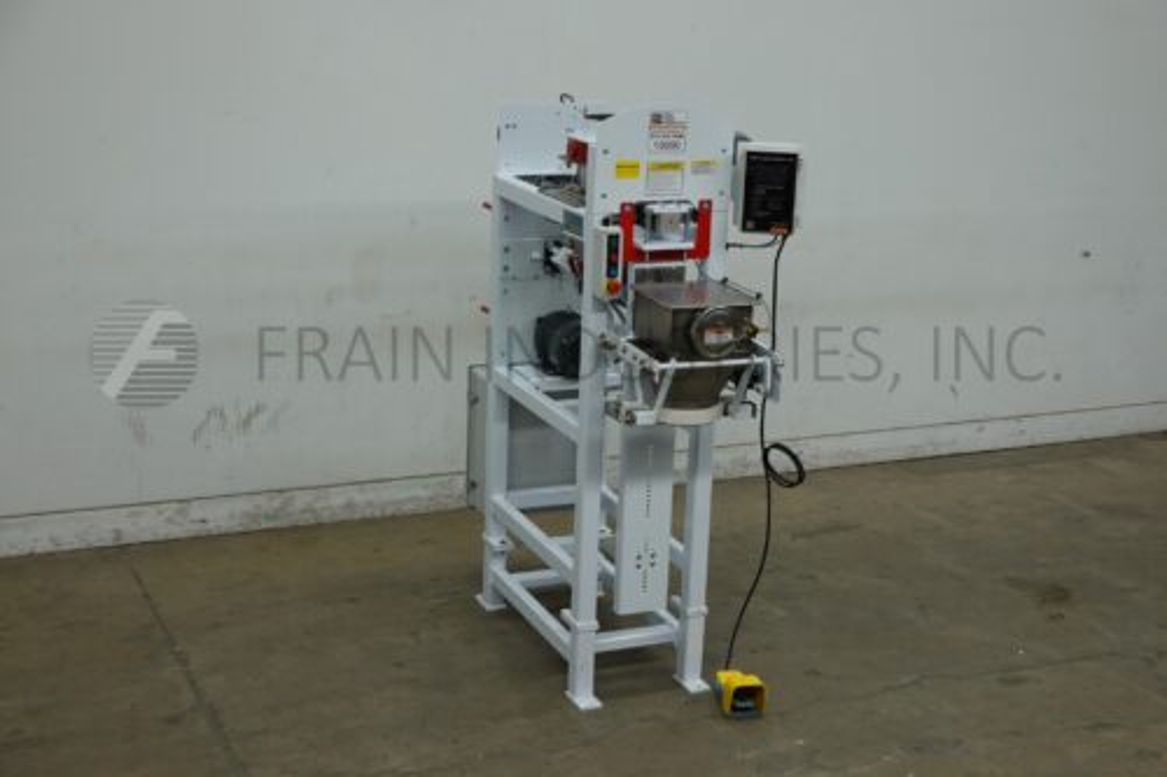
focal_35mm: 50
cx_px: 584
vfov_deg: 27.0
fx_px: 1620
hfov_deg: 39.6
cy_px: 388
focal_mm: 19.03
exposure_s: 1/60
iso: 125
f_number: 4
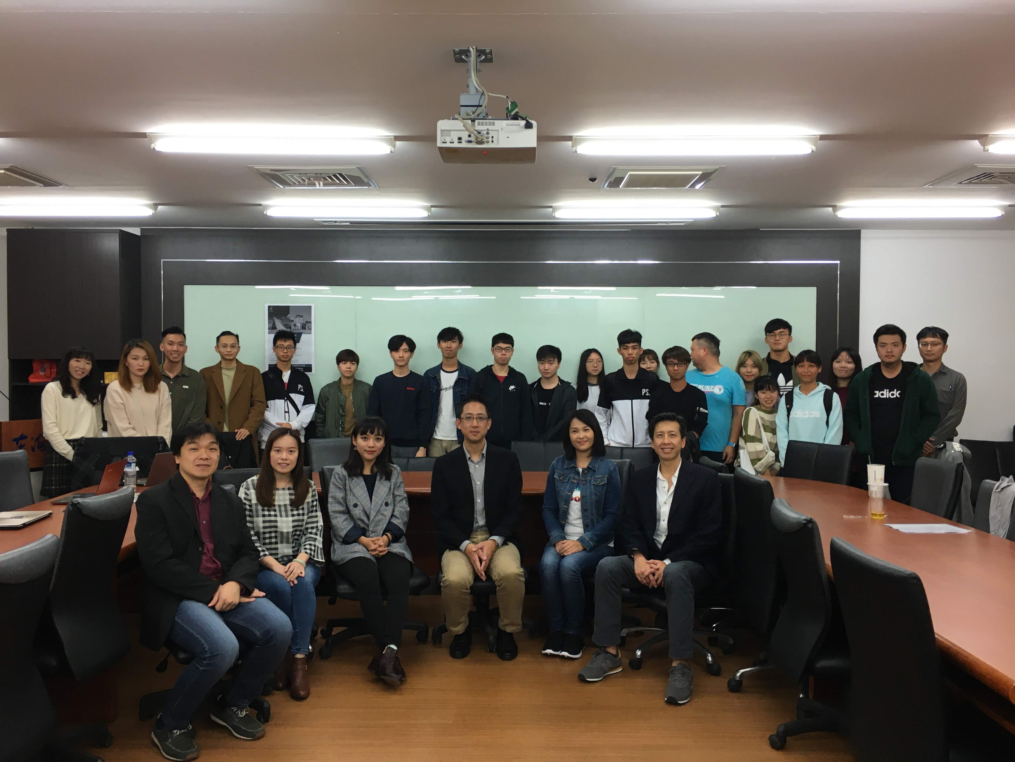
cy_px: 381
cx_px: 508
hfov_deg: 61.7
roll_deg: -0.3
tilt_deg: -0.2
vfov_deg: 48.2
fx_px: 850
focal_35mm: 29
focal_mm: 4.15
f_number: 2.2
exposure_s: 1/30
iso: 50
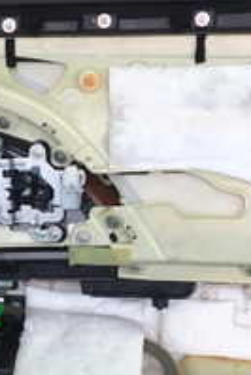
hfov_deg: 14.5
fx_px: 981
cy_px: 241
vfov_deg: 21.6
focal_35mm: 94
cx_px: 57
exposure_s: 1/60
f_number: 2.3
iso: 200
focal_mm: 5.4
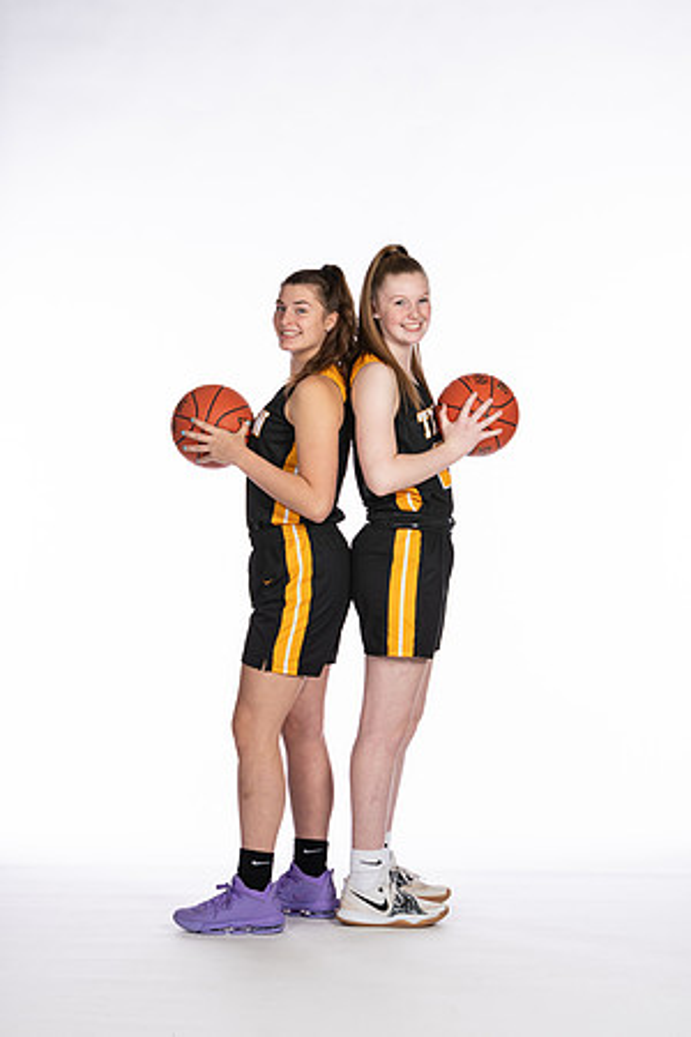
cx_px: 346
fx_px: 3239
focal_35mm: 112
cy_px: 518
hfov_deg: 12.2
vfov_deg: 18.2
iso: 100
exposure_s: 1/100
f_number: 5.6
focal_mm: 75
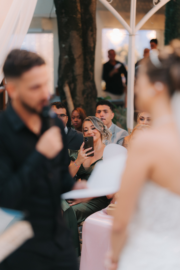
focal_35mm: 85
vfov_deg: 23.9
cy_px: 135
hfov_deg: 16.1
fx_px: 637
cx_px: 90
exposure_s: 1/250
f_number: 1.4
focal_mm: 85
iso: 500
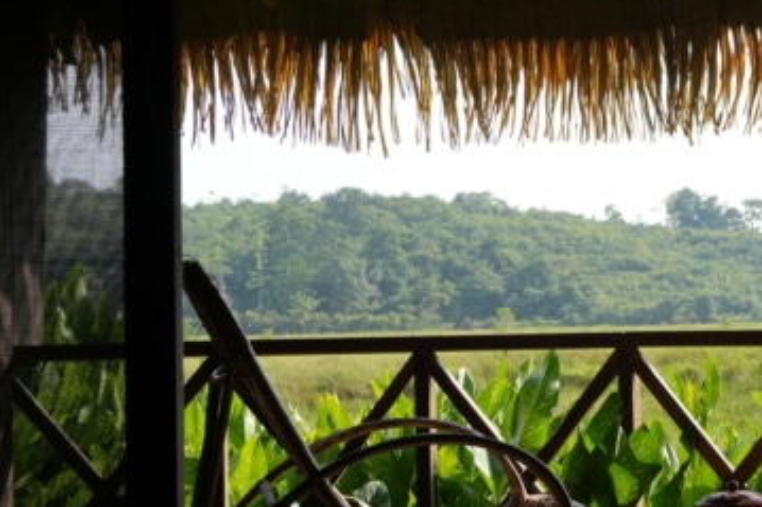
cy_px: 274
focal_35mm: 77
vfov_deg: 17.7
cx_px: 711
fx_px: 1629
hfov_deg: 25.4
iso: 100
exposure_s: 1/250
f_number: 5
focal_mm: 24
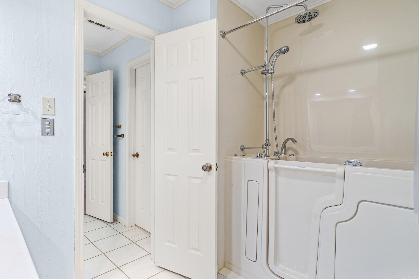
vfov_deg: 67.4
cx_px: 210
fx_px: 209
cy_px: 140
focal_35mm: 18
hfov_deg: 90.0
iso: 250
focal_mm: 12
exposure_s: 1
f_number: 9
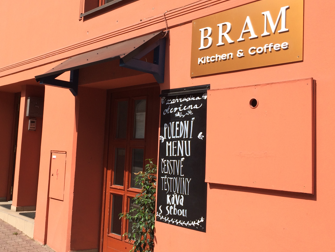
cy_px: 108
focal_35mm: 43
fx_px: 416
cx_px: 118
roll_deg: -1.8
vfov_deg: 33.5
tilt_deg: +4.1
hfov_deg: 43.4
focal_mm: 4.15
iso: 32
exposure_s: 1/1520
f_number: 2.2
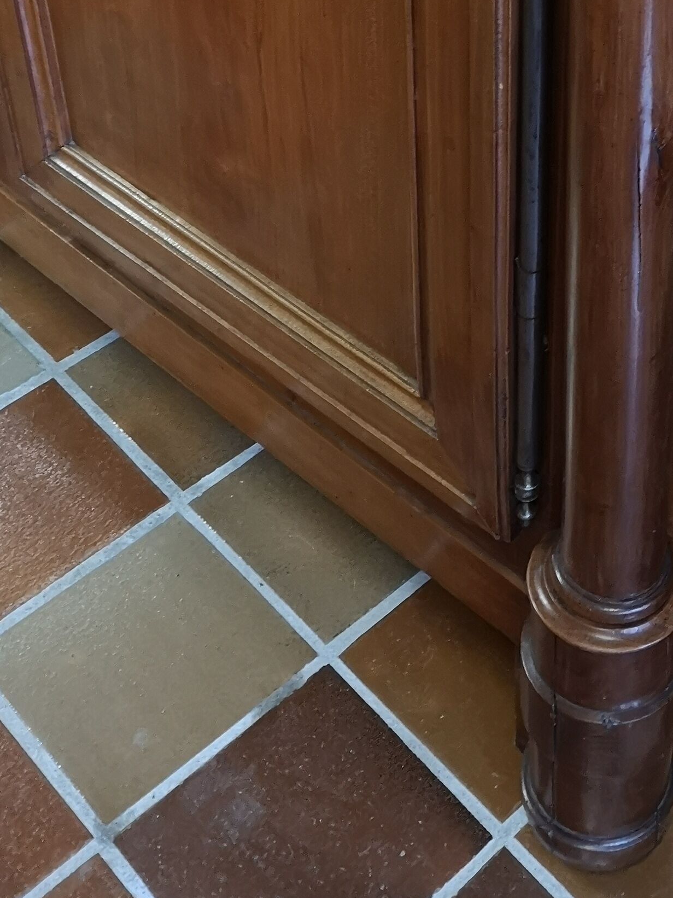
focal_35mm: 60
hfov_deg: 23.6
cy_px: -59
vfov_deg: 29.4
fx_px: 1556
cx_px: 634
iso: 320
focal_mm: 5.58
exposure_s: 1/25
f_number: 1.8
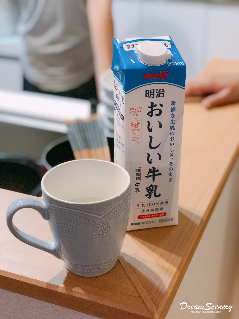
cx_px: 120
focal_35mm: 57
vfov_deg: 33.8
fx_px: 525
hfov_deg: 25.7
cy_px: 160
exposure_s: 1/30
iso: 320
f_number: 2.8
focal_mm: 6.6
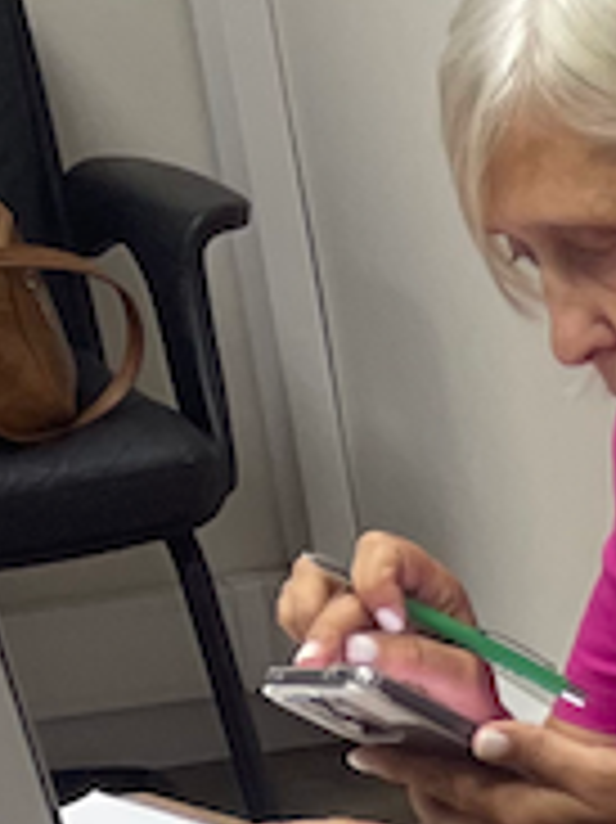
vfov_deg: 10.3
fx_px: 4157
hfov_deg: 7.5
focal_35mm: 175
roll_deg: -1.0
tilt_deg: -29.2
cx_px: 1785
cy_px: 1743
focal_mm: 5.1
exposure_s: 1/100
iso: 100
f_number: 1.6
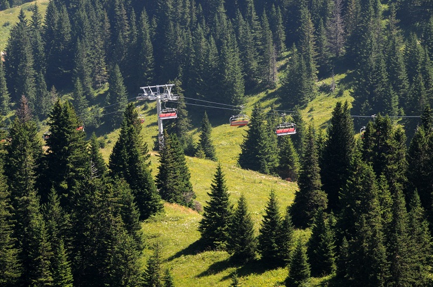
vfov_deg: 6.8
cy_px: 144
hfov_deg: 10.2
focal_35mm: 202
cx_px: 216
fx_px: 2431
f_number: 11
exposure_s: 1/160
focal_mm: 135
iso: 200
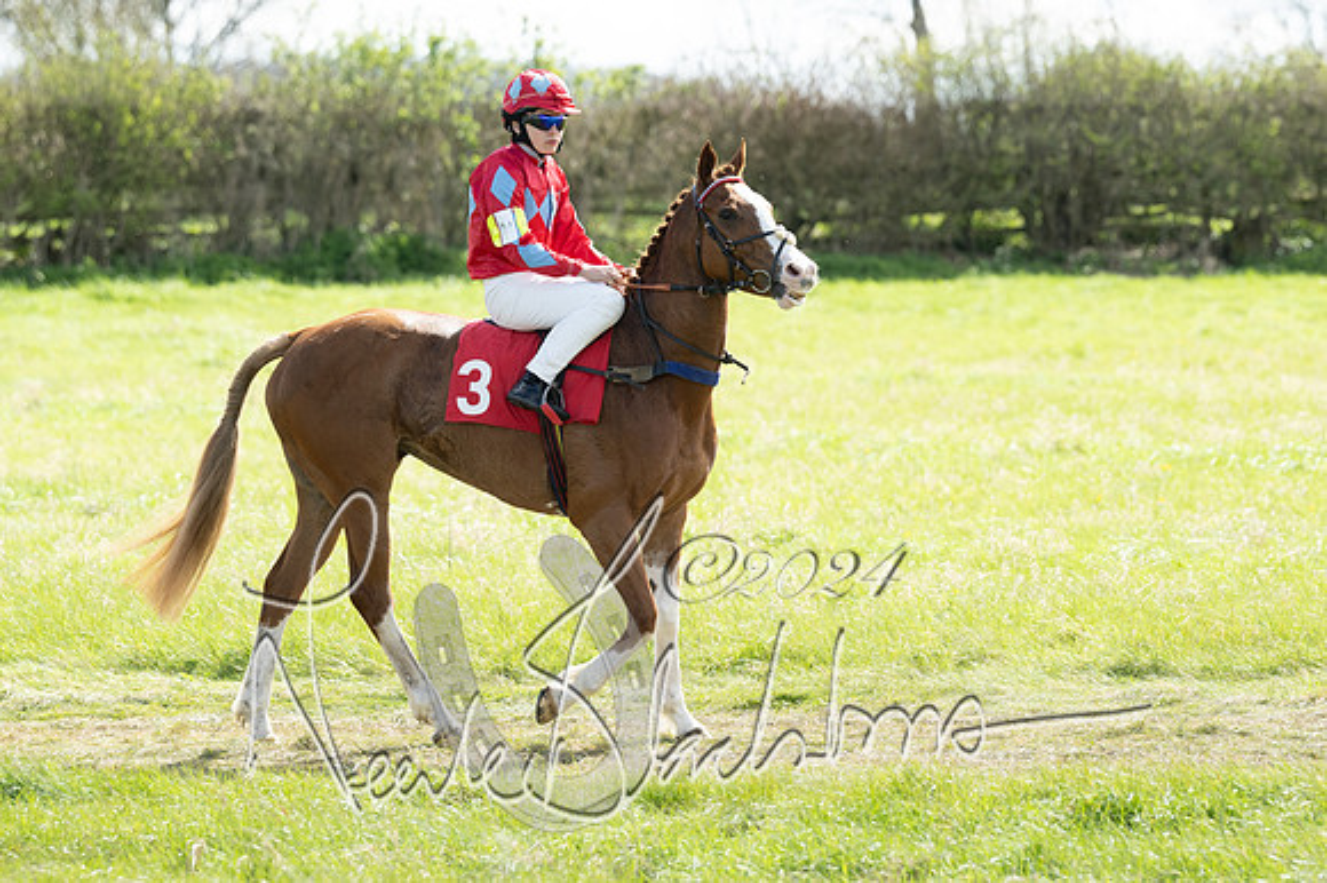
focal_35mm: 240
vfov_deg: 5.7
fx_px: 8841
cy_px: 442
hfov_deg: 8.6
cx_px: 664
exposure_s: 1/1250
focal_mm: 160
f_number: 4
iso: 400
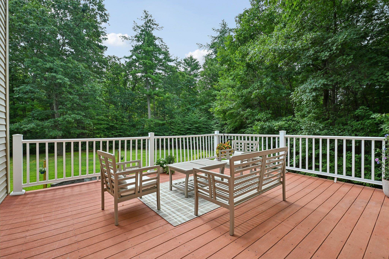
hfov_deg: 96.7
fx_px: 173
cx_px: 194
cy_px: 130
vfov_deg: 73.7
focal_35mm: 16
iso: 400
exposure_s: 1/320
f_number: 8
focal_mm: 16
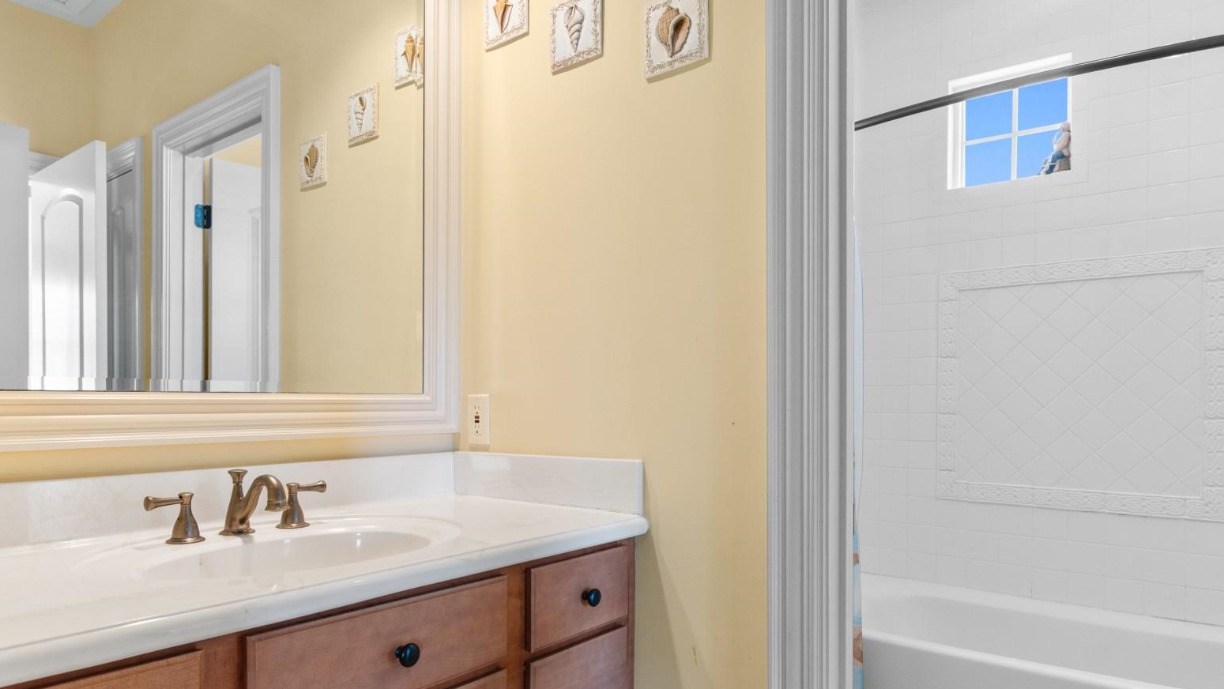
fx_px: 747
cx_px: 604
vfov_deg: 49.5
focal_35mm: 23
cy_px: 379
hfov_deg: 78.7
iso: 100
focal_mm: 14
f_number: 5
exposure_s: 1/15
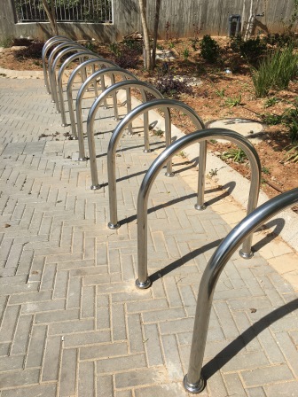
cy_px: 198
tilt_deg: -29.0
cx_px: 149
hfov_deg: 48.2
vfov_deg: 61.7
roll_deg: -1.1
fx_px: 333
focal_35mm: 29
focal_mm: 4.15
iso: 25
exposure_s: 1/2653
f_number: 2.2
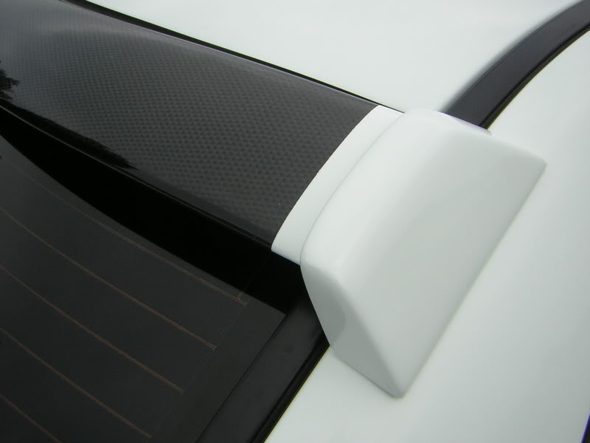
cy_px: 222
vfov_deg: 39.7
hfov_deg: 51.4
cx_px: 295
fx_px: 614
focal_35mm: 36
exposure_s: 1/418
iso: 50
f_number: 5.2
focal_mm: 4.7
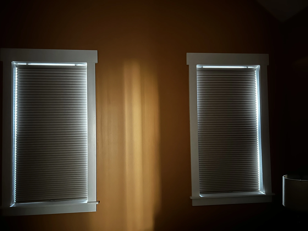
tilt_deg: +3.5
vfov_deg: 53.1
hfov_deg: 67.3
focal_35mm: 26
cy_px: 116
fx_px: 231
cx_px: 154
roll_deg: +1.2
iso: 800
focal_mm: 5.7
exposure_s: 1/9
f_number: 1.5
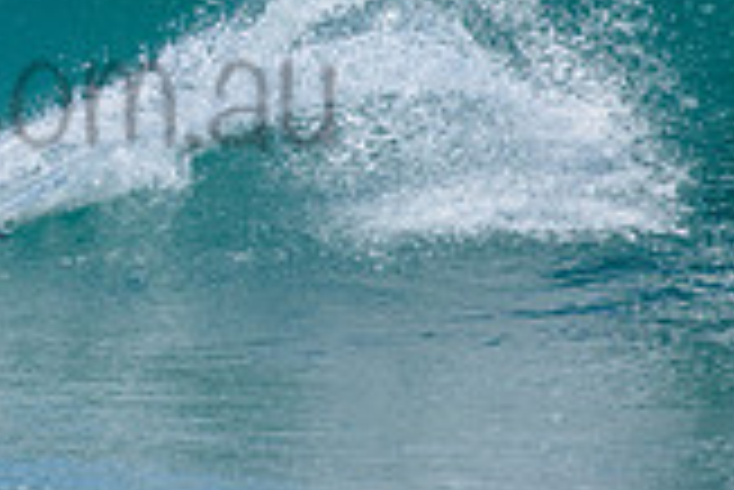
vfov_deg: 0.8
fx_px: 36385
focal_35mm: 1783
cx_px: -140
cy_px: 43
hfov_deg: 1.2
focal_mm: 500
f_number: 5.6
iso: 160
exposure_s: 1/2000
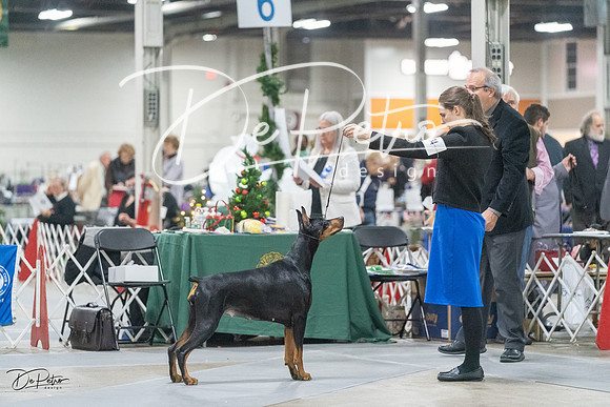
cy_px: 204
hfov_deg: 14.0
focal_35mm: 147
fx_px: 2491
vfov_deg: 9.3
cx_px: 305
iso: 12800
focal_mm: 147
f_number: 3.2
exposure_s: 1/400
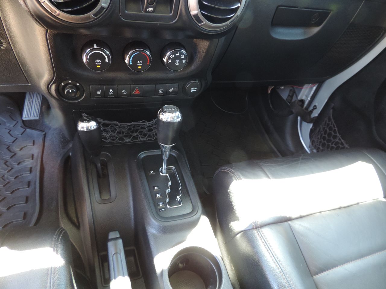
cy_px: 144
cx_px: 193
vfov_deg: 56.8
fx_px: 268
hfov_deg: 71.6
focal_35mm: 24
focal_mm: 4.3
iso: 400
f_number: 3
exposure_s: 1/20
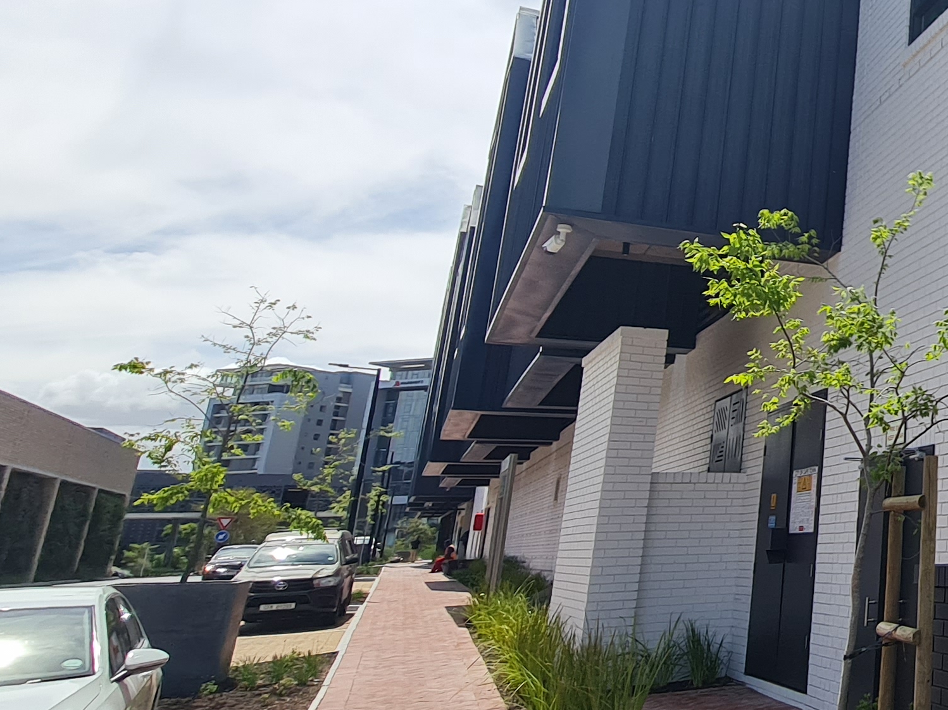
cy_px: 215
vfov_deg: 40.0
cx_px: 1153
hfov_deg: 38.2
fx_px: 958
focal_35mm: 35
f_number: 2.2
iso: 50
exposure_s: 1/2584
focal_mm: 2.2
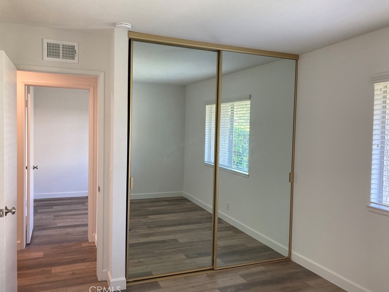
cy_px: 144
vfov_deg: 48.2
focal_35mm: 29
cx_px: 196
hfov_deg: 61.7
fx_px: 326
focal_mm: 3.99
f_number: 1.8
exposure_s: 1/60
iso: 64
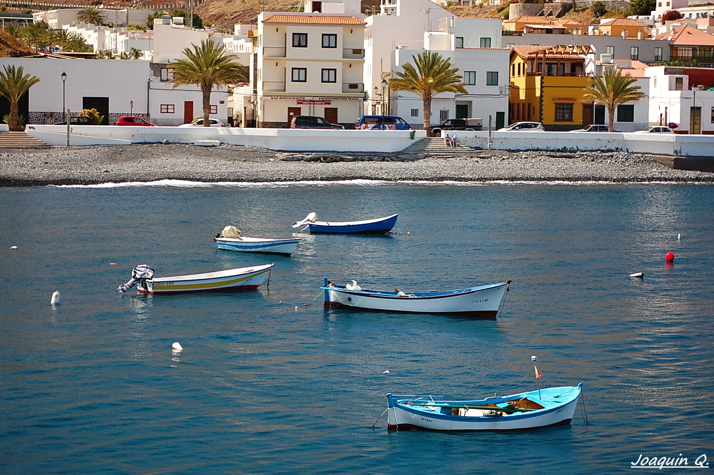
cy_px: 238
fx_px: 2021
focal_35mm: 102
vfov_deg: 13.4
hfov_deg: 20.0
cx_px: 357
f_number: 4.2
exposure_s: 1/400
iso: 200
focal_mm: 68
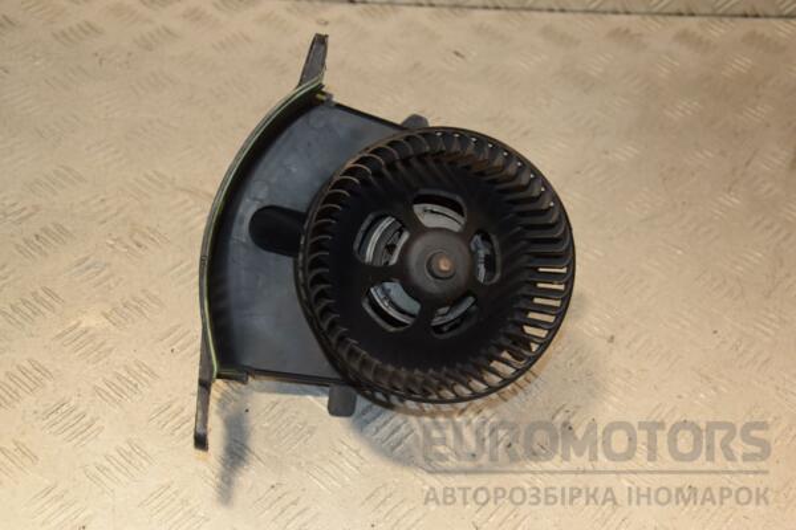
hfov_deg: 37.9
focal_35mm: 52
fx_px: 1161
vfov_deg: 25.8
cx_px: 398
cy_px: 265
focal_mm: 35
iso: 800
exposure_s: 1/200
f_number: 5
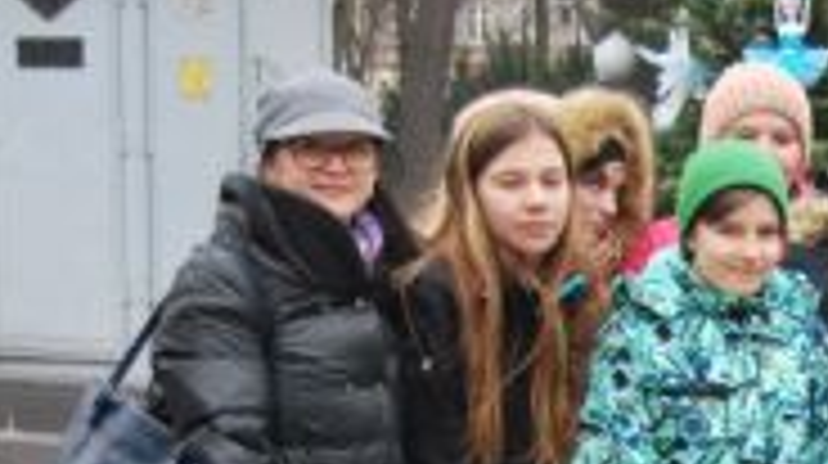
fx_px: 3004
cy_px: 581
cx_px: 1004
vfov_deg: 8.7
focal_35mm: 137
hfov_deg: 15.1
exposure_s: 1/80
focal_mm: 32
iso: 200
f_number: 4.5
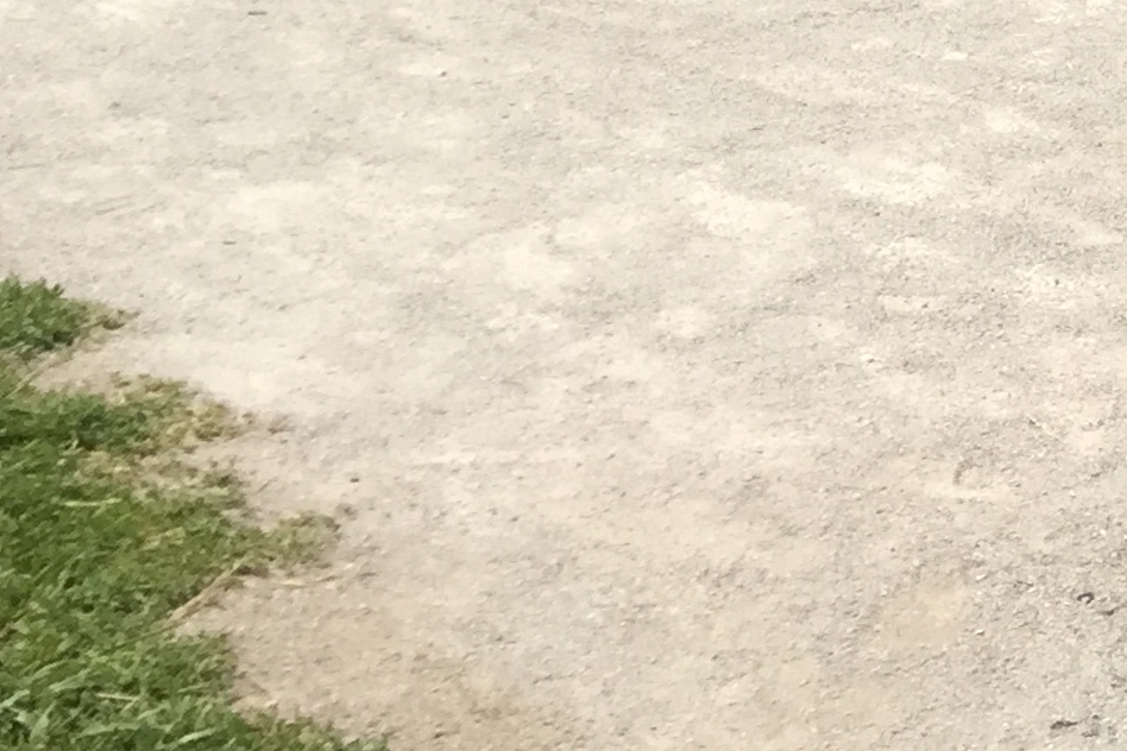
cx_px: 2181
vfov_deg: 10.7
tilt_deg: -6.0
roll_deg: -1.6
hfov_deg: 14.3
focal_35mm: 122
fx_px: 3819
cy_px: -507
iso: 32
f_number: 2.2
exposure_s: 1/3597
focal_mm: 4.15
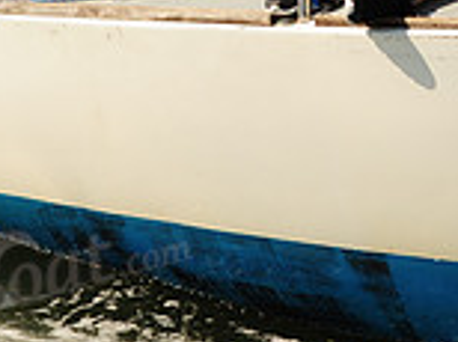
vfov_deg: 5.8
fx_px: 3355
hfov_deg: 7.8
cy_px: -205
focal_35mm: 254
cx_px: 345
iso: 320
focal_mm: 70
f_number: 4.5
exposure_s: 1/1250
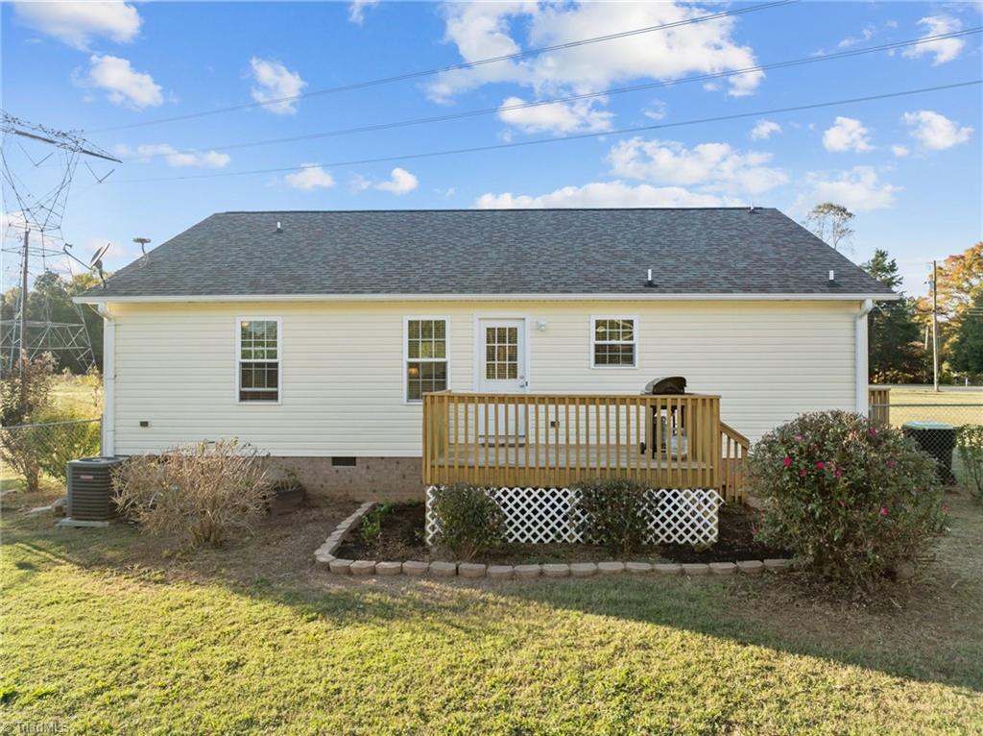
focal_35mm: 24
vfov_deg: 56.7
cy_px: 368
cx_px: 492
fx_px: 681
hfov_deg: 71.6
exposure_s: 1/1250
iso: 260
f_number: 2.8
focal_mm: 12.29
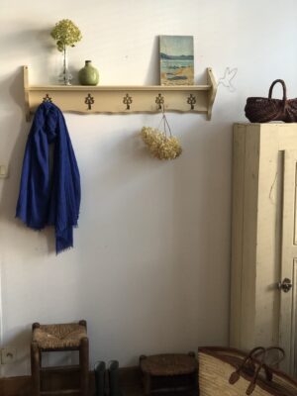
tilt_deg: -8.5
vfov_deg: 36.8
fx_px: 595
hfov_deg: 28.0
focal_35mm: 52
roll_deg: +1.3
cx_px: 148
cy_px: 198
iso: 160
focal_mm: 6
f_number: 2.4
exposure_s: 1/20
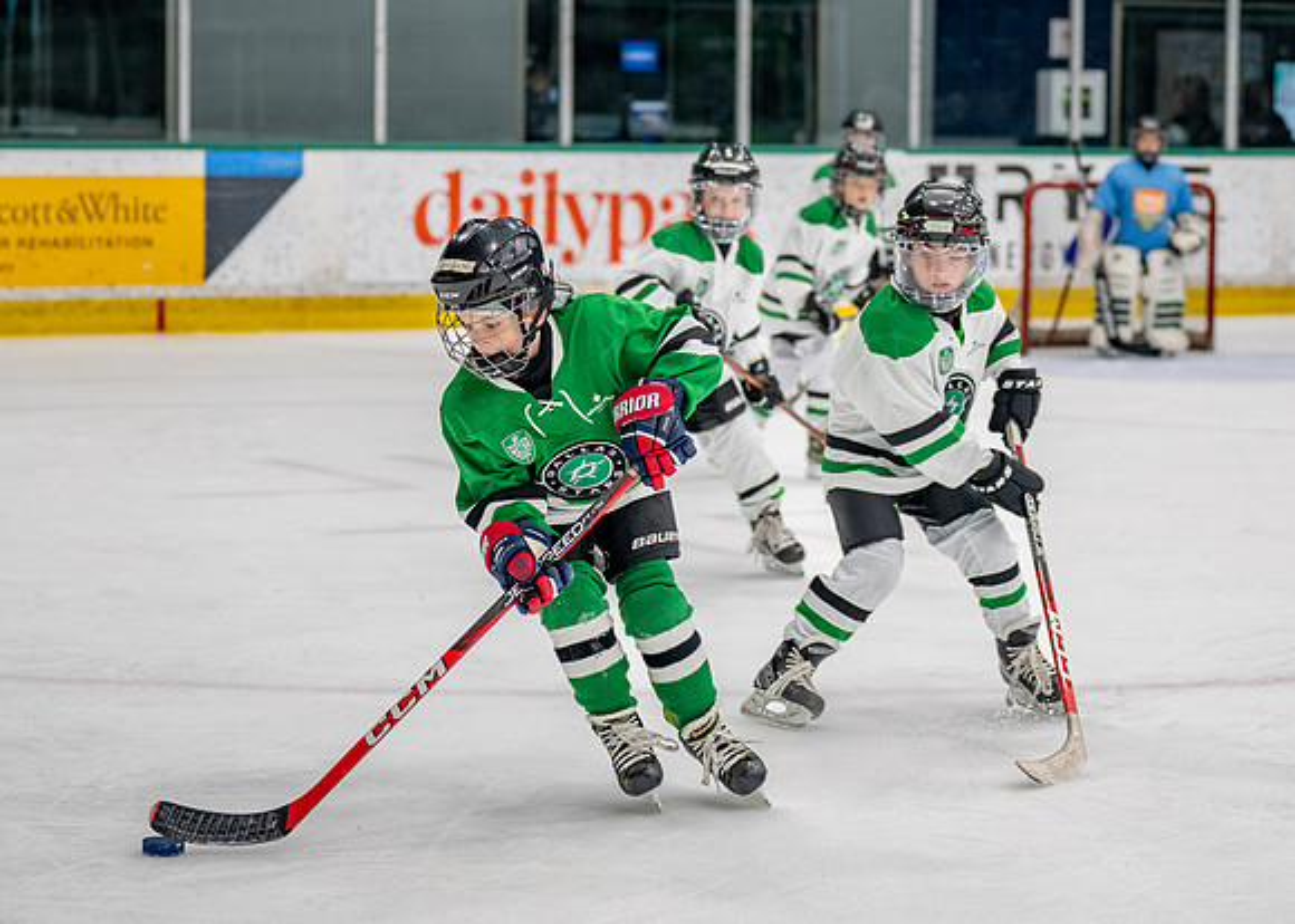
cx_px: 710
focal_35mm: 108
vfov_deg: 13.3
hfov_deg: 18.6
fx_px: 3955
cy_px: 346
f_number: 2.8
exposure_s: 1/1250
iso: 1000
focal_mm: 70
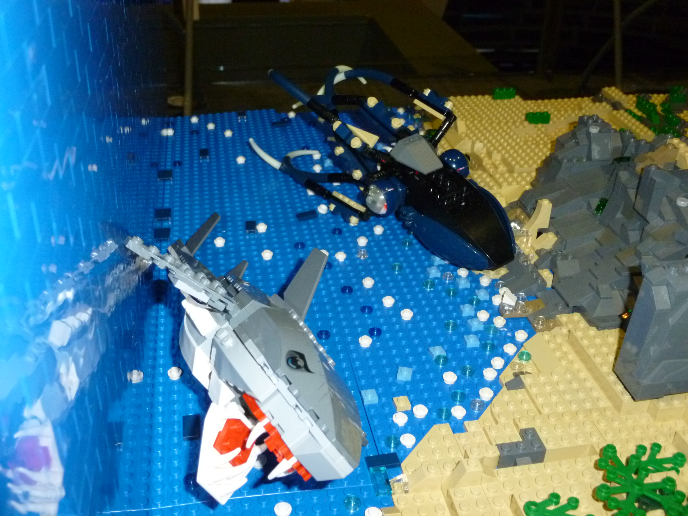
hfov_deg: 47.9
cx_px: 344
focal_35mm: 39
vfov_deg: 36.8
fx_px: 775
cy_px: 258
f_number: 3.7
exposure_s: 1/60
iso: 400
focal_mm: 6.9
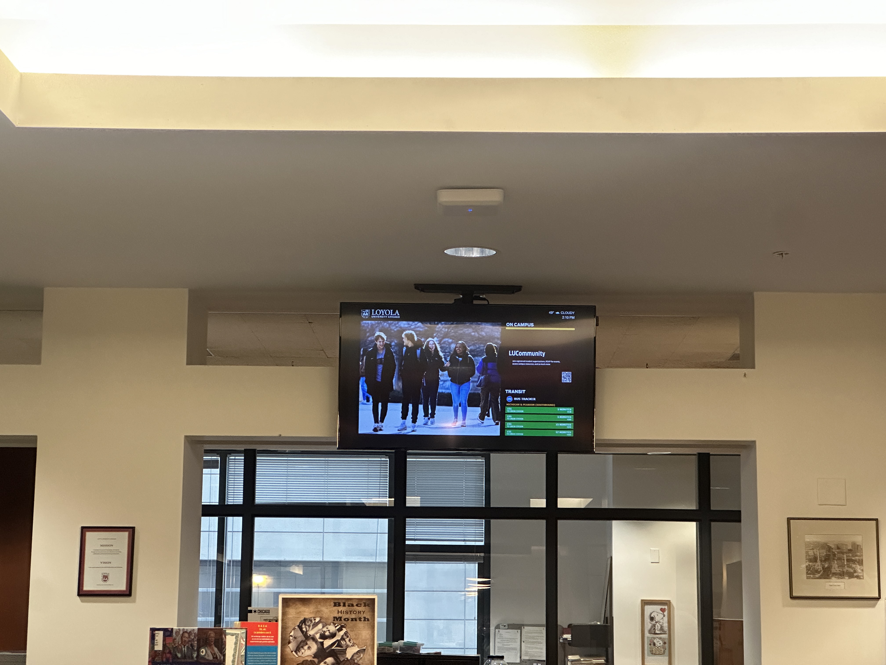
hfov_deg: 25.3
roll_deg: -0.9
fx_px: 1971
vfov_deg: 19.1
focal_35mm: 77
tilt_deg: +9.0
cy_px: 332
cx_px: 443
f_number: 2.8
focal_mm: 9
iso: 640
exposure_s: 1/60
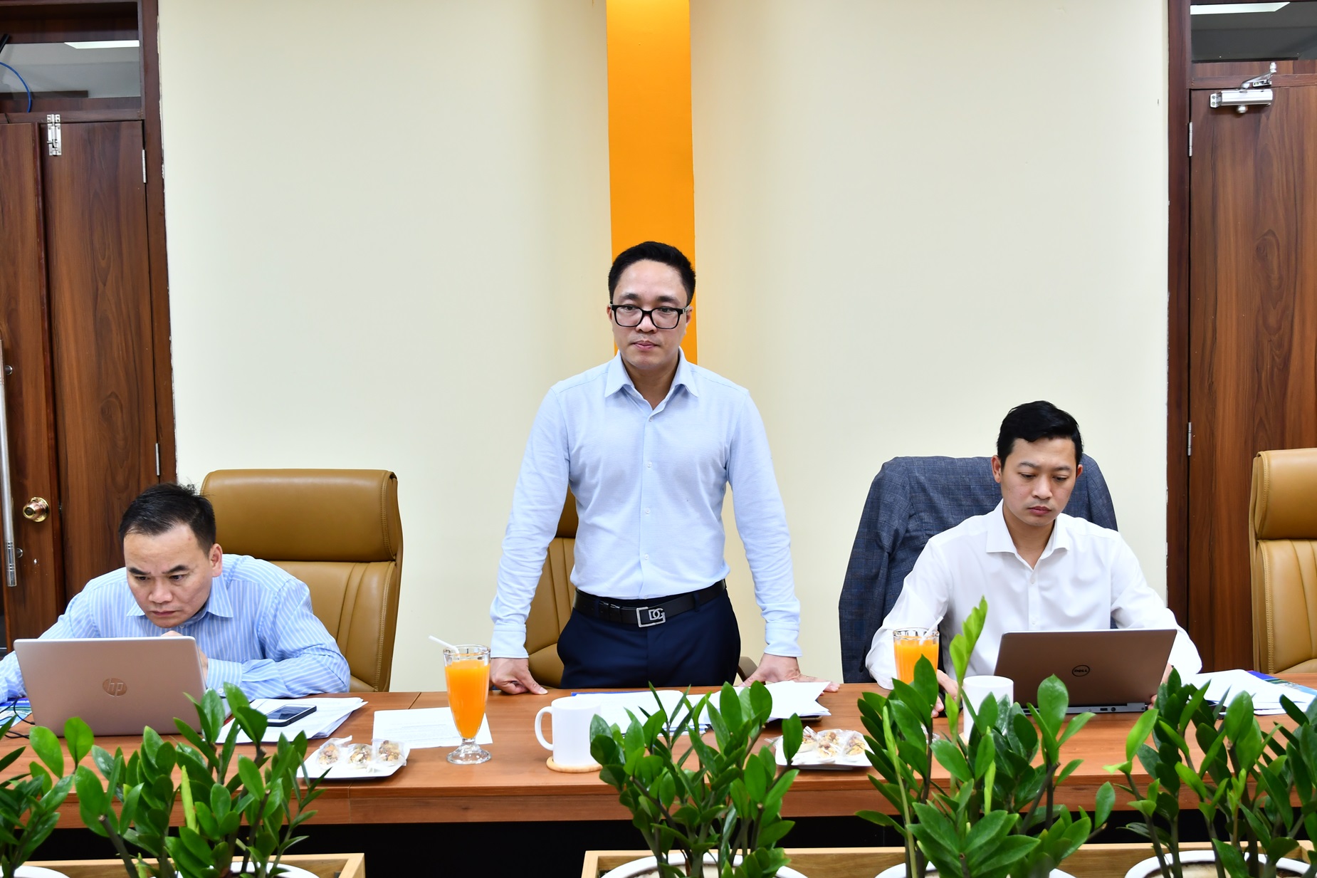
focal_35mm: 39
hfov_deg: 49.6
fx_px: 1427
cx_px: 658
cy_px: 439
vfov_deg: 34.2
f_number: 6.3
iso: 500
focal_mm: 26
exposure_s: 1/40
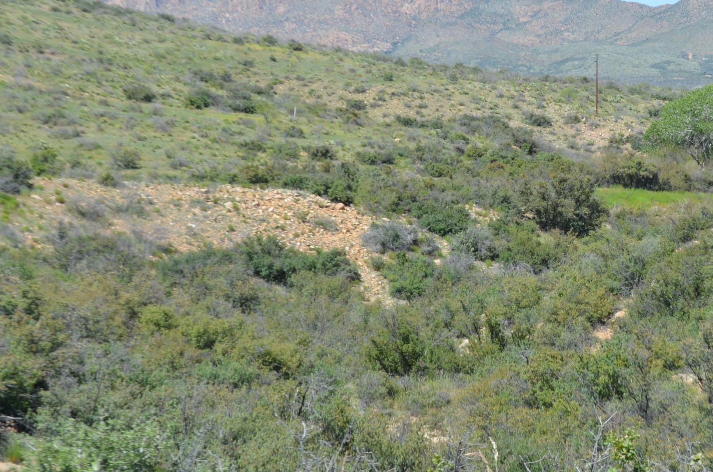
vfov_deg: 11.1
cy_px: 141
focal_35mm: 123
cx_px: 572
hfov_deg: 16.6
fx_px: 2431
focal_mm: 44
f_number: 8
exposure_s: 1/250
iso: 110
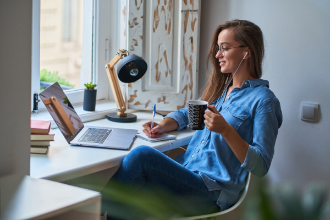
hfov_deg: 23.9
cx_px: 165
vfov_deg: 16.1
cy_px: 110
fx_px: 779
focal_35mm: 85
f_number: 1.8
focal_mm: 85
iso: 200
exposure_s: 1/160
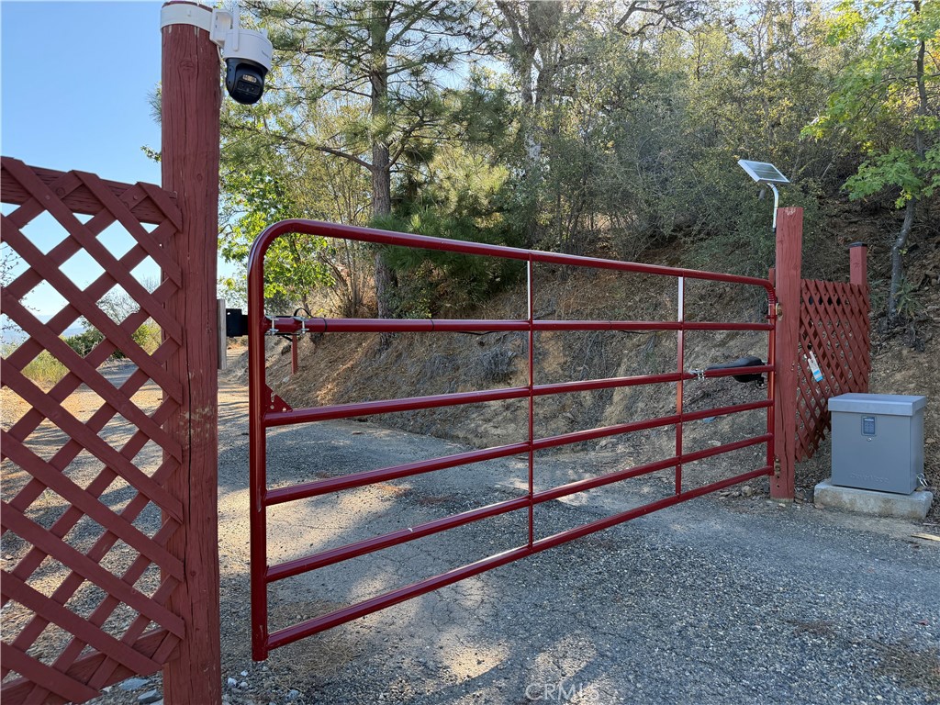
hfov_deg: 71.6
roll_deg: +1.1
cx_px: 470
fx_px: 652
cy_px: 352
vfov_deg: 56.8
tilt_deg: -0.1
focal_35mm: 24
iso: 100
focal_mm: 6.76
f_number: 1.78
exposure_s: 1/612
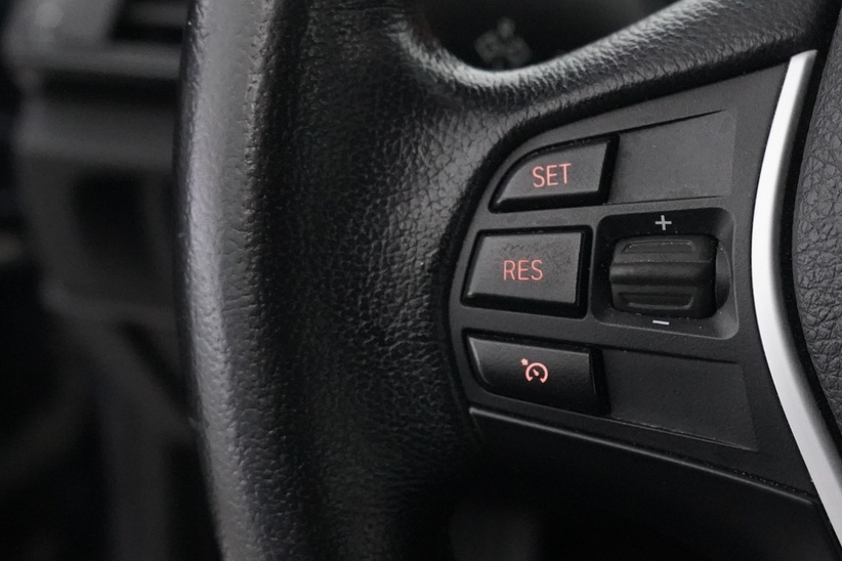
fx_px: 1520
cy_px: 243
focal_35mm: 65
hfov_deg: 30.3
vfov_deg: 20.9
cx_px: 664
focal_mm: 33
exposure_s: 1/60
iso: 12800
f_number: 5.6
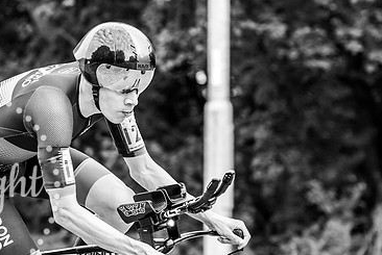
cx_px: 34
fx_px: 3070
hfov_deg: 7.1
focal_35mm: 289
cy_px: 143
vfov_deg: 4.8
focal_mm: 137
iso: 1000
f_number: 4
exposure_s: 1/1000
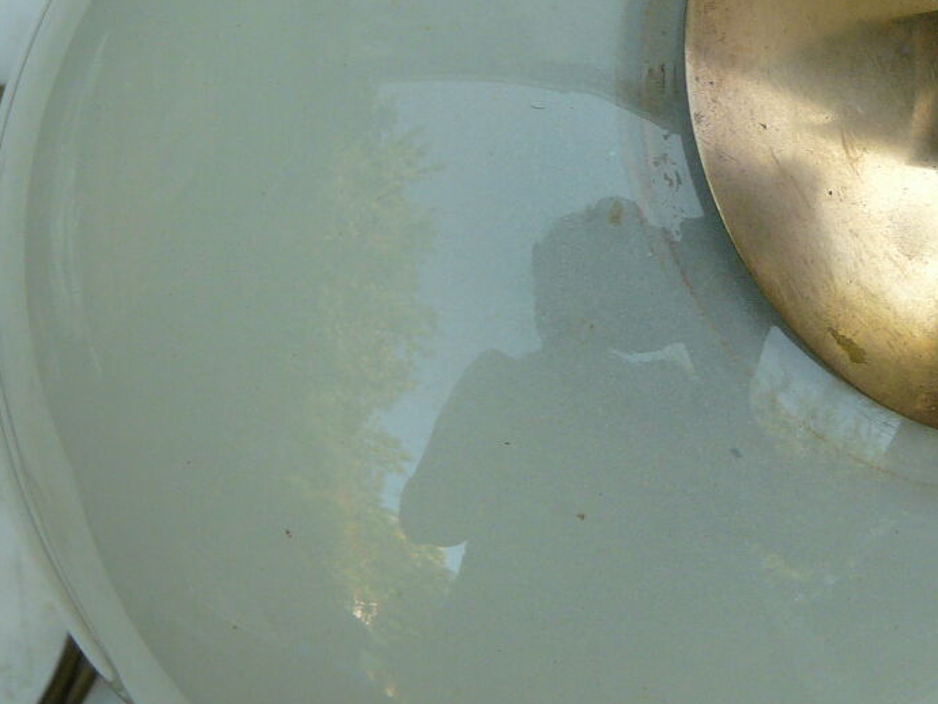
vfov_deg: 22.4
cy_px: 165
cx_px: 933
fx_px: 1762
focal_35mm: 65
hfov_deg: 28.1
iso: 100
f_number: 3.6
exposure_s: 1/100
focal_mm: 4.6
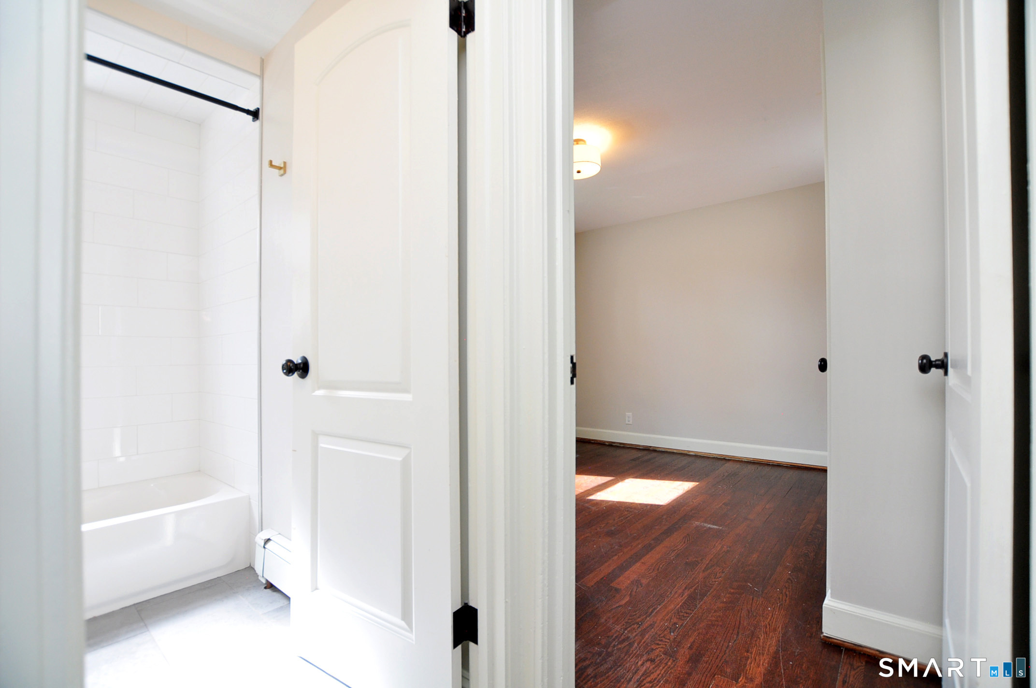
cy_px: 344
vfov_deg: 77.2
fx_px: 431
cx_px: 518
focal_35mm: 15
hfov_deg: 100.5
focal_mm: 10
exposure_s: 1/100
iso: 400
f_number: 4
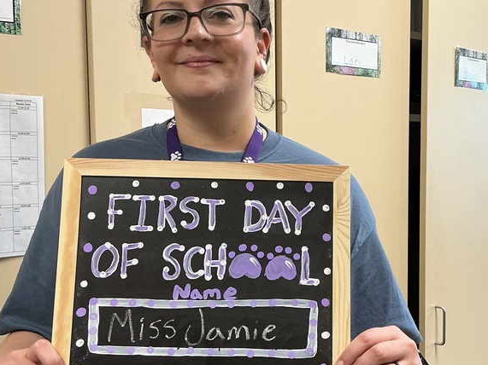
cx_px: 297
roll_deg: +0.8
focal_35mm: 52
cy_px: 211
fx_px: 733
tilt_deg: -3.4
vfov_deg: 28.0
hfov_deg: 36.7
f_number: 1.8
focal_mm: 3
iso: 64
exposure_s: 1/60
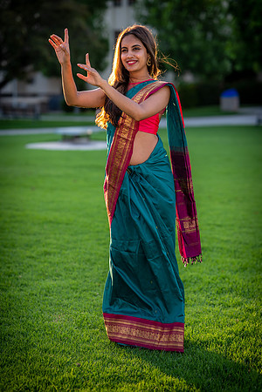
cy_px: 196
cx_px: 131
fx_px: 928
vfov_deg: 23.9
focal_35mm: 85
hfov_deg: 16.1
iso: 160
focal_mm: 85
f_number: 2.5
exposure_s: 1/640
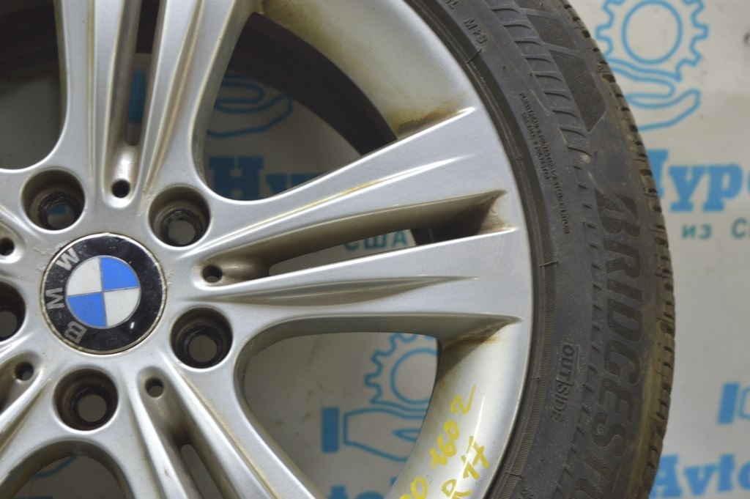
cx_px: 375
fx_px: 1436
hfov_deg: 29.3
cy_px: 250
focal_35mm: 69
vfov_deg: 19.7
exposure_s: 1/20
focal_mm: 46
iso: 400
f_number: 5.6
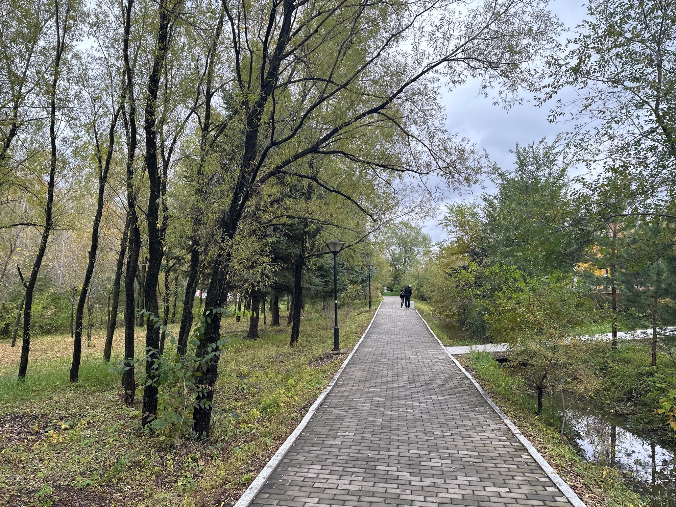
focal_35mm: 24
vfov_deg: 56.8
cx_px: 338
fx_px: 469
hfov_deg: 71.6
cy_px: 254
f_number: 1.78
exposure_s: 1/676
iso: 80
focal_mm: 6.86
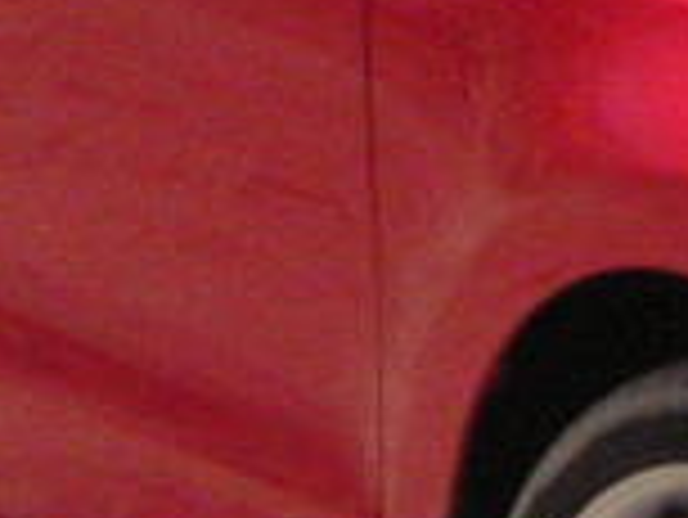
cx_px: 1147
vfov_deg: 4.2
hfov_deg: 5.5
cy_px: -135
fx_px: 7041
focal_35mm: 354
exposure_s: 1/750
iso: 200
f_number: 6.7
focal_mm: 8.2
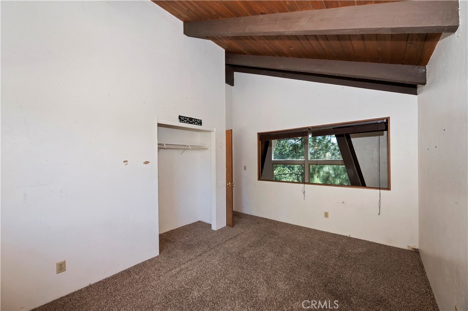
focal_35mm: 14
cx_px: 234
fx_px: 182
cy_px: 156
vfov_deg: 81.1
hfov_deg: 104.3
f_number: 8
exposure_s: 1/20
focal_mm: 14
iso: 400
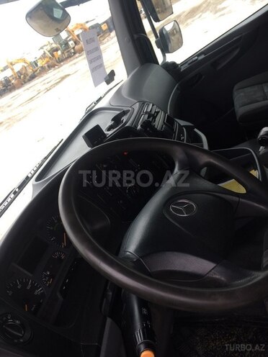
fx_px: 299
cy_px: 178
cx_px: 134
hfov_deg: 48.2
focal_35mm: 29
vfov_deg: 61.7
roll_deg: +31.8
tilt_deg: -28.5
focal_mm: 4.15
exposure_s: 1/100
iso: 40
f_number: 2.2
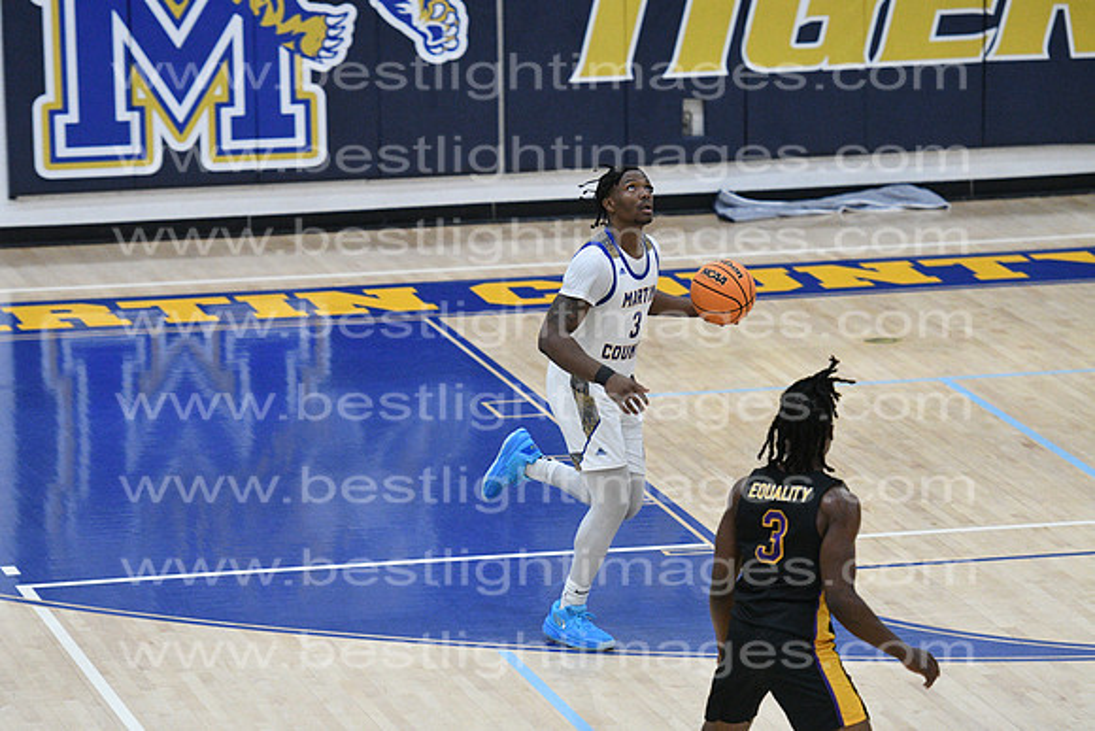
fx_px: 7073
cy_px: 366
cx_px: 548
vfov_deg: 5.9
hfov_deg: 8.9
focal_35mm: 232
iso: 6400
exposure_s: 1/800
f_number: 3.5
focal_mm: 155
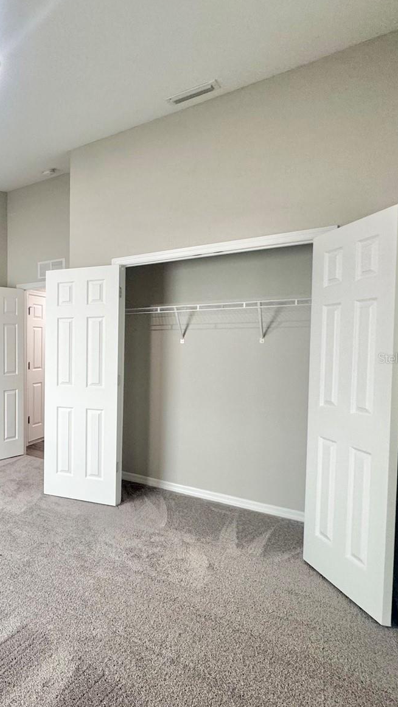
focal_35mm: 21
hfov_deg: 41.4
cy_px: 358
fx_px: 394
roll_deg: +0.1
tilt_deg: -2.1
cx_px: -51
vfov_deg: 83.8
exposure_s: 1/120
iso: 200
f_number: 2.2
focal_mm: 2.22
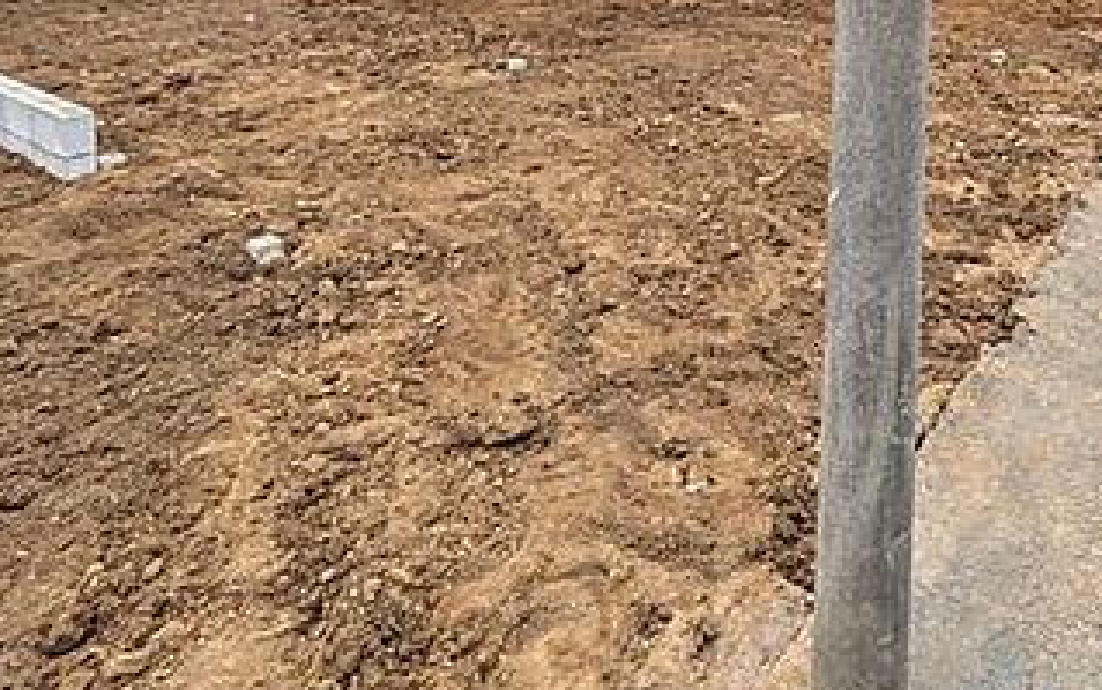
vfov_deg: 37.6
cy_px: -62
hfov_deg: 64.4
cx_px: 752
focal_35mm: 28
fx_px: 841
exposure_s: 1/520
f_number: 2.2
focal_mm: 1.83
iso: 50
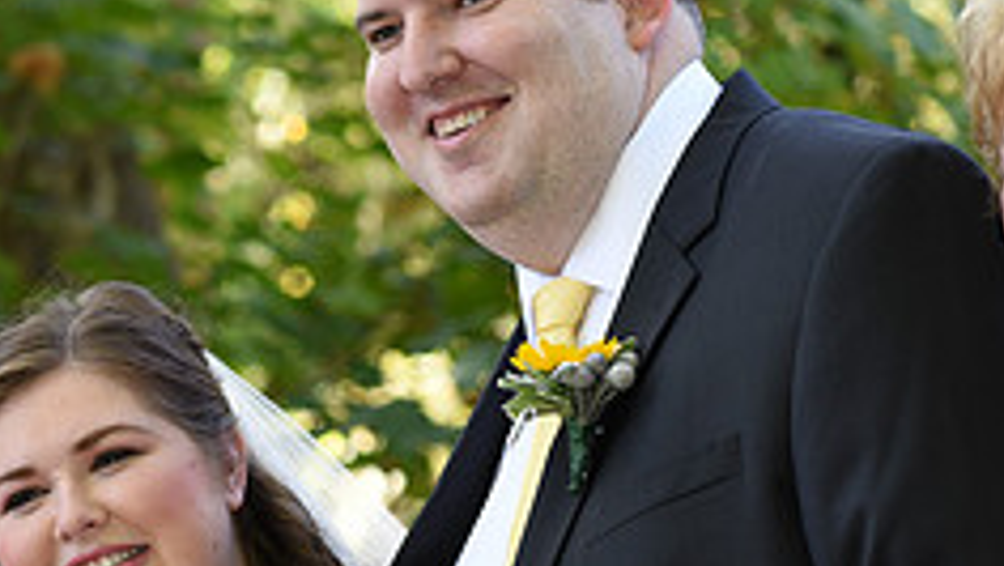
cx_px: 306
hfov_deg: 9.8
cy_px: 389
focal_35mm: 219
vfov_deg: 5.6
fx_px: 5833
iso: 500
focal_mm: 85
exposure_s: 1/200
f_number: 4.5
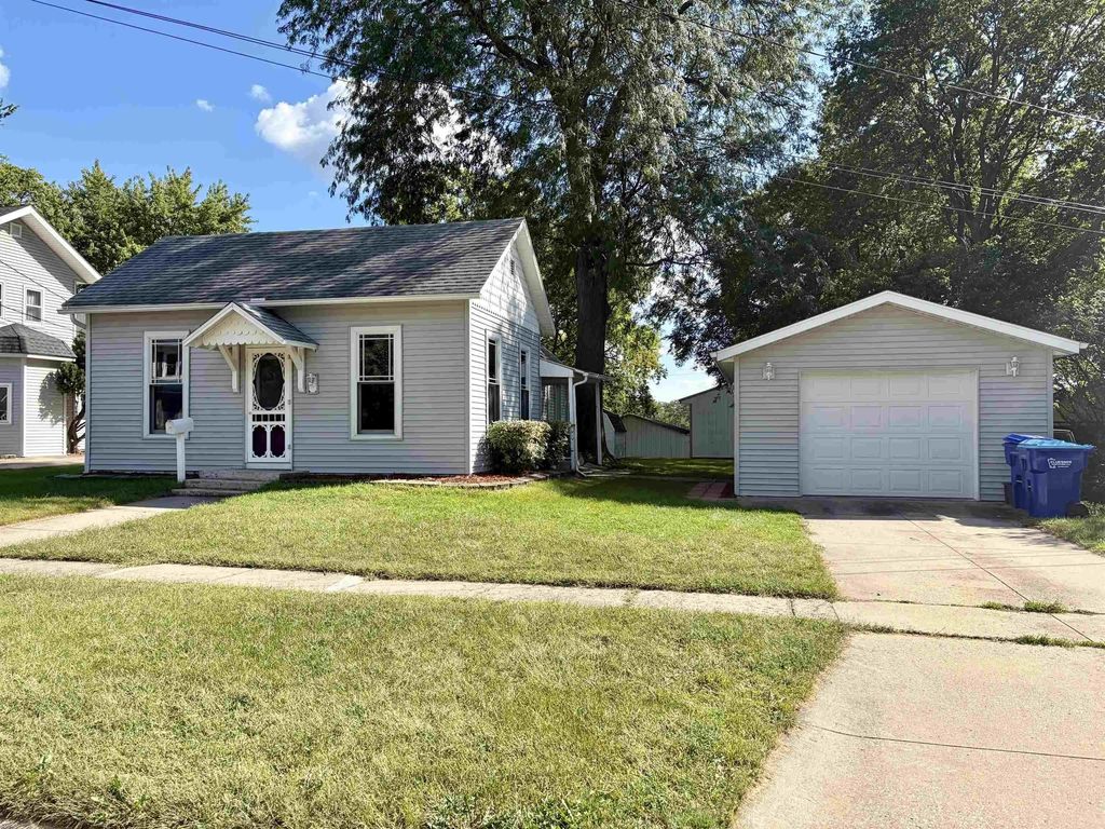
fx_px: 830
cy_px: 414
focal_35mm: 26
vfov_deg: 53.1
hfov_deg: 67.3
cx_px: 552
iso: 50
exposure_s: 1/2364
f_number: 1.6
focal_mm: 5.96
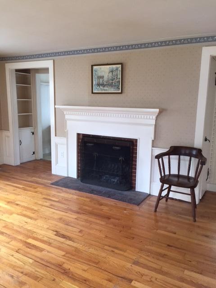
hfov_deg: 48.2
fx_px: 241
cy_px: 144
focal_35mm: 29
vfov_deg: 61.7
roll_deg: -0.3
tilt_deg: -9.1
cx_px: 108
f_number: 2.2
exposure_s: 1/30
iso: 50
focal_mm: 4.15
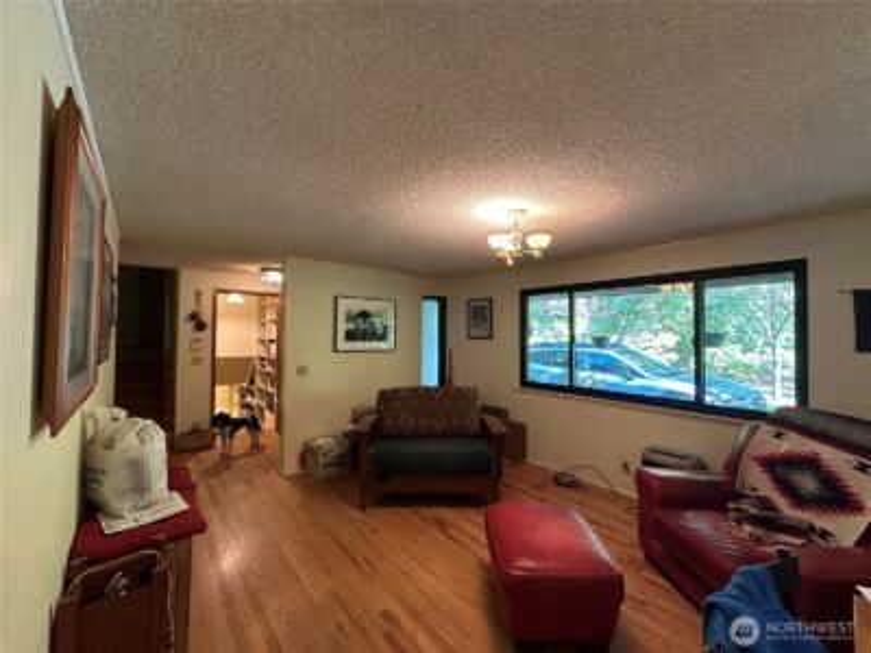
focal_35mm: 14
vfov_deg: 85.7
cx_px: 436
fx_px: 352
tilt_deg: +0.8
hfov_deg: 102.1
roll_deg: -0.6
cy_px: 326
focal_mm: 2.22
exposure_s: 1/60
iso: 250
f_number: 2.2
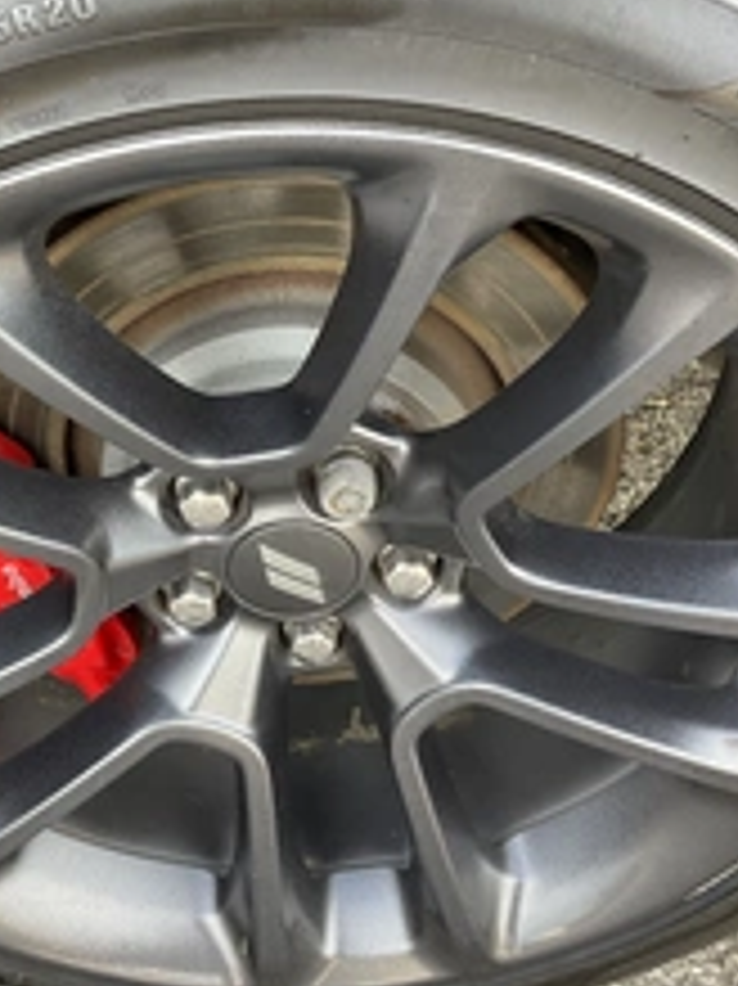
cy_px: 477
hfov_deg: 27.4
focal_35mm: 53
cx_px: 292
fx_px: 1508
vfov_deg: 36.2
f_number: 1.8
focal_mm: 3
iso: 40
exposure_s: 1/122
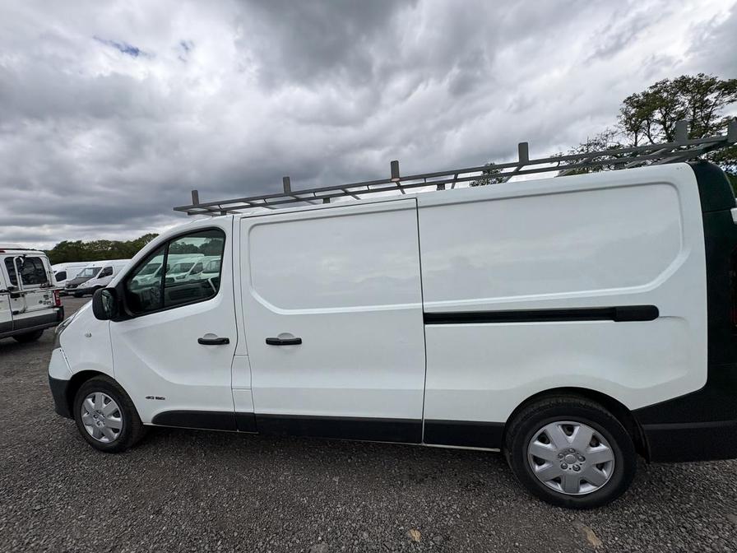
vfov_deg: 85.7
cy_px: 276
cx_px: 368
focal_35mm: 14
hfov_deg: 102.1
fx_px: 298
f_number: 2.2
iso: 50
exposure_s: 1/1637
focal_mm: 2.22
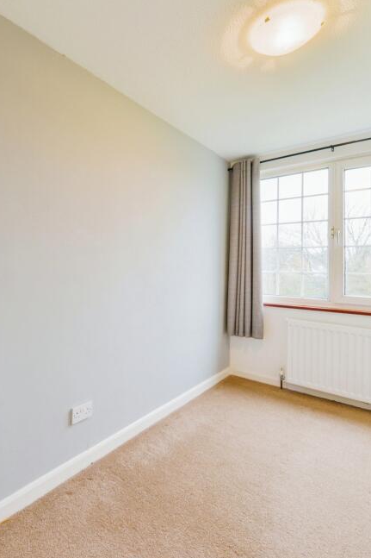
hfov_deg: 62.4
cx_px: 114
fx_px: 294
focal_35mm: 19
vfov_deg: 86.9
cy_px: 266
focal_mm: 12
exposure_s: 1/13
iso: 200
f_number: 9
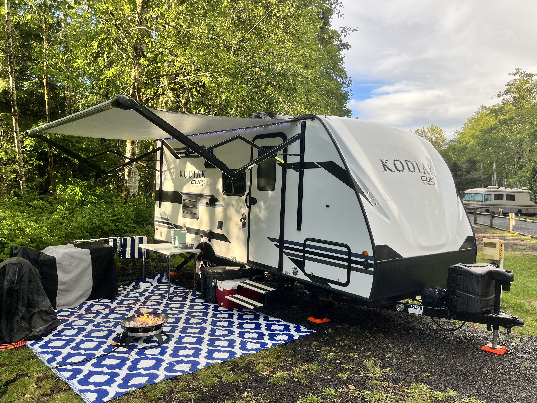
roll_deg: -2.0
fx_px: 403
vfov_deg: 53.1
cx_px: 268
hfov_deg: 67.3
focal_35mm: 26
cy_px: 202
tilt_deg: -0.4
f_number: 1.6
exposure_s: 1/473
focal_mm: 5.1
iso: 50
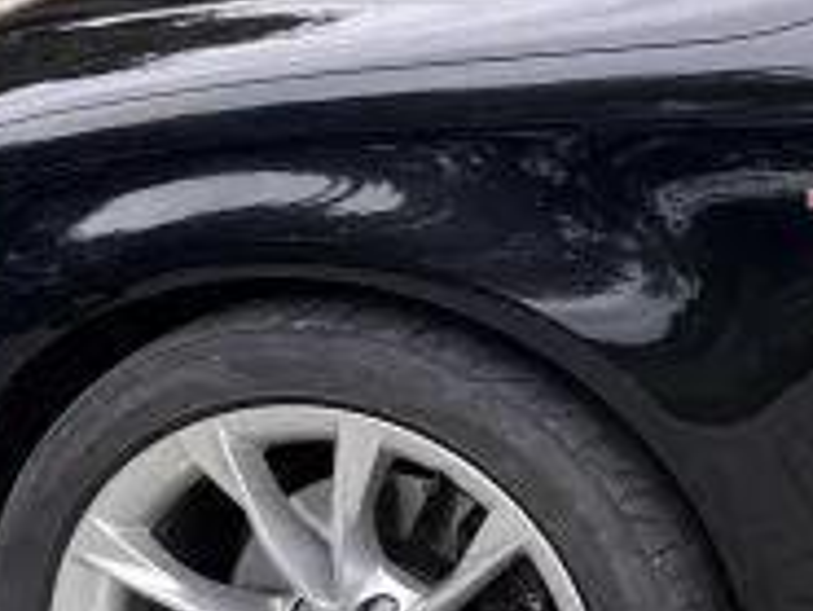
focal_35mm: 166
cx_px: 2189
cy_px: 123
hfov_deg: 9.9
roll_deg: -0.9
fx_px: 3901
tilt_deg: -12.1
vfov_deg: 8.9
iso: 80
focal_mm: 6.76
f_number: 1.78
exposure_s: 1/842
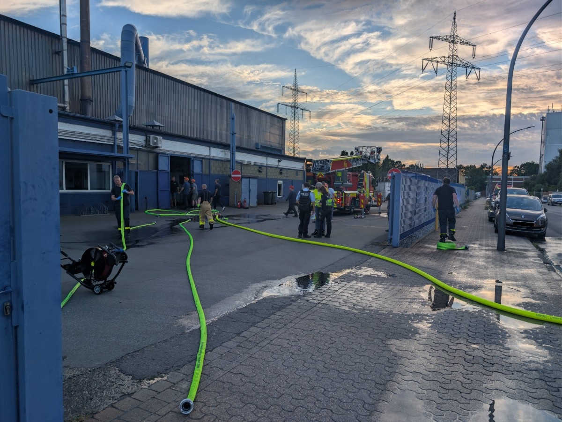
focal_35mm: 24
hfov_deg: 71.6
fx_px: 390
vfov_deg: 56.8
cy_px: 211
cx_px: 281
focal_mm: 6.9
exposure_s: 1/509
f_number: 1.68
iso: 22
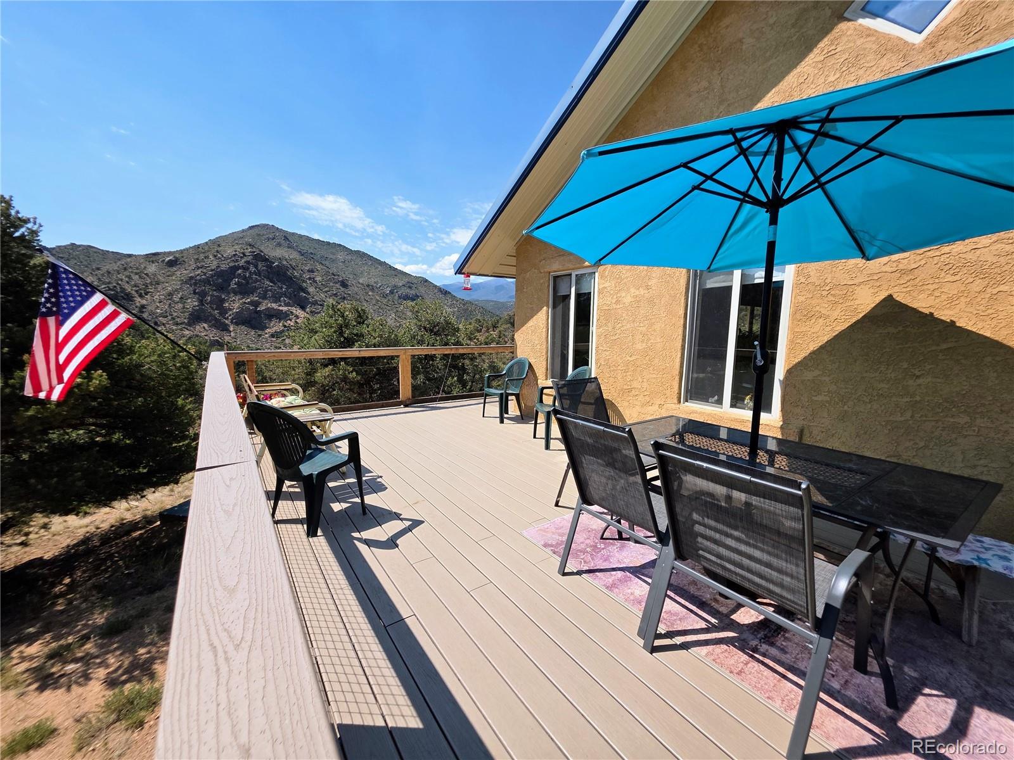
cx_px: 507
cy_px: 380
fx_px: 381
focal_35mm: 13
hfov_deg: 106.2
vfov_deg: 89.9
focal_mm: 2.2
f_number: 1.9
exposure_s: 1/2565
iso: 40
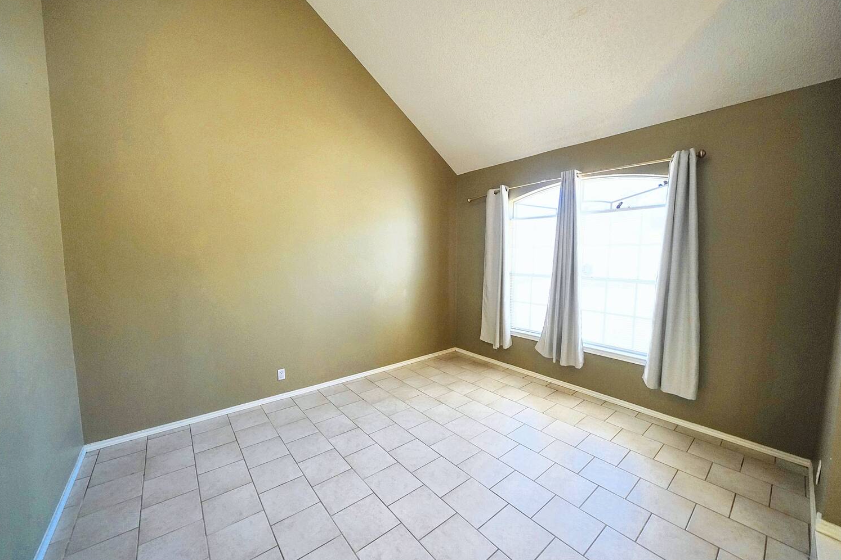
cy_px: 278
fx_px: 304
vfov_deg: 85.4
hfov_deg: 108.3
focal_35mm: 13
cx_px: 420
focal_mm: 12
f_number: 4
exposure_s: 1/160
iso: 2000
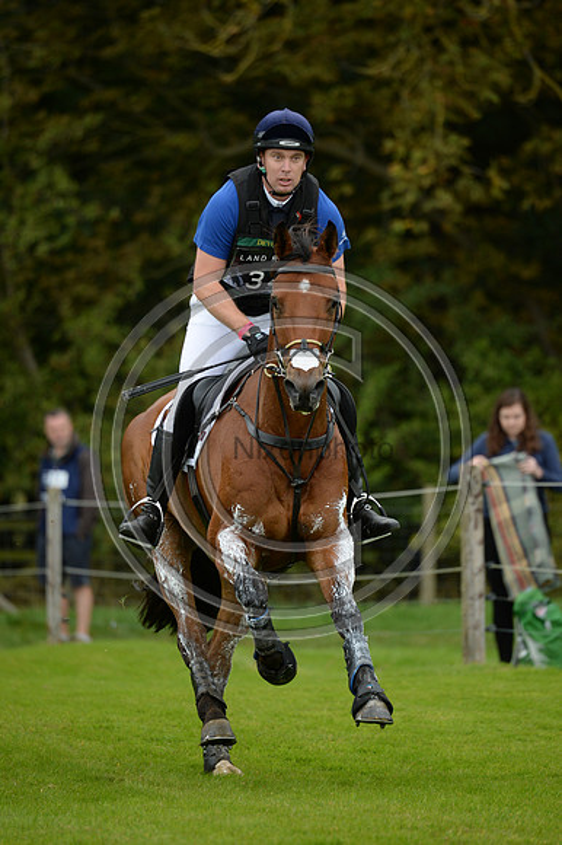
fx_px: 9377
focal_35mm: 400
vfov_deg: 5.2
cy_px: 422
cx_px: 281
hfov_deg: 3.4
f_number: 5.6
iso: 1000
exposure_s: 1/1000
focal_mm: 400
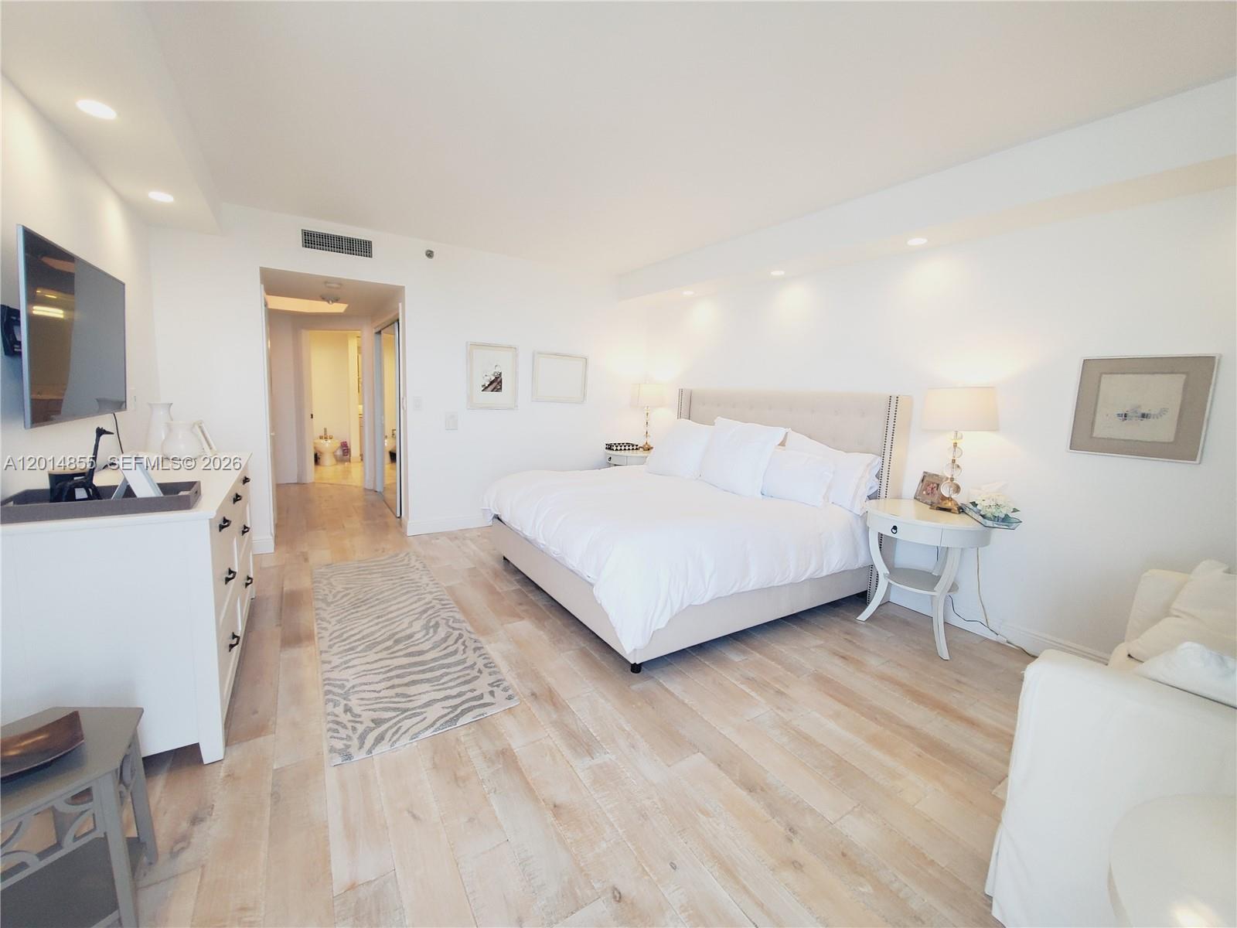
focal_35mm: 13
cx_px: 618
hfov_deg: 106.2
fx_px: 465
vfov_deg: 89.9
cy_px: 464
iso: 100
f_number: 2.2
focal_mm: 1.8
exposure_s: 1/60
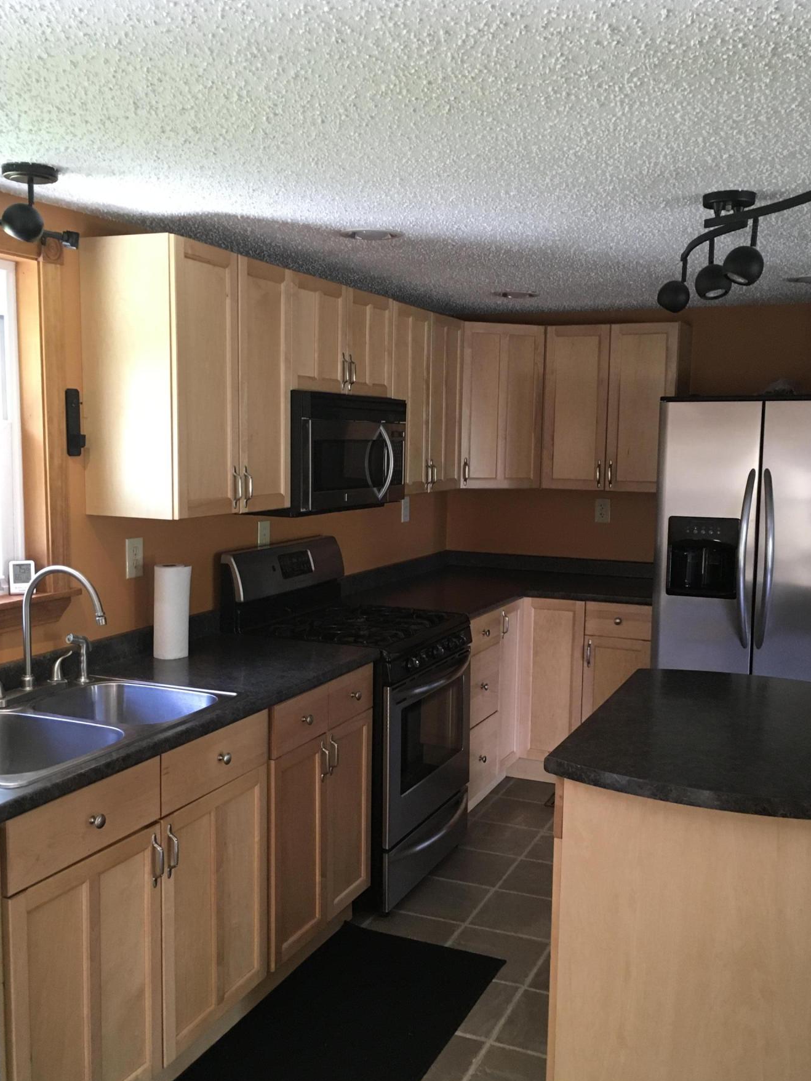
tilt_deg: -8.0
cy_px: 572
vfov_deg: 55.3
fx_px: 1031
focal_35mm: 33
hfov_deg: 42.9
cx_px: 420
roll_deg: -0.5
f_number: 2.2
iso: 125
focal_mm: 4.15
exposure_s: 1/30
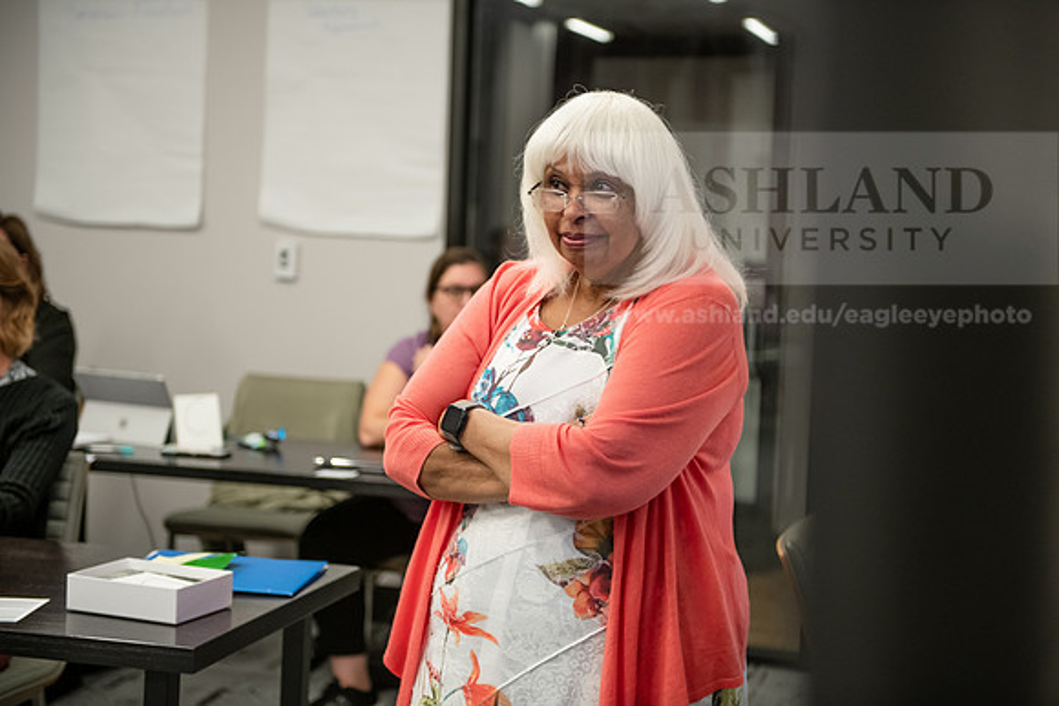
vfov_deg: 22.6
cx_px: 530
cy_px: 353
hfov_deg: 33.4
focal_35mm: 60
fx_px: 1765
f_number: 2.8
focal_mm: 60
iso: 1000
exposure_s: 1/200
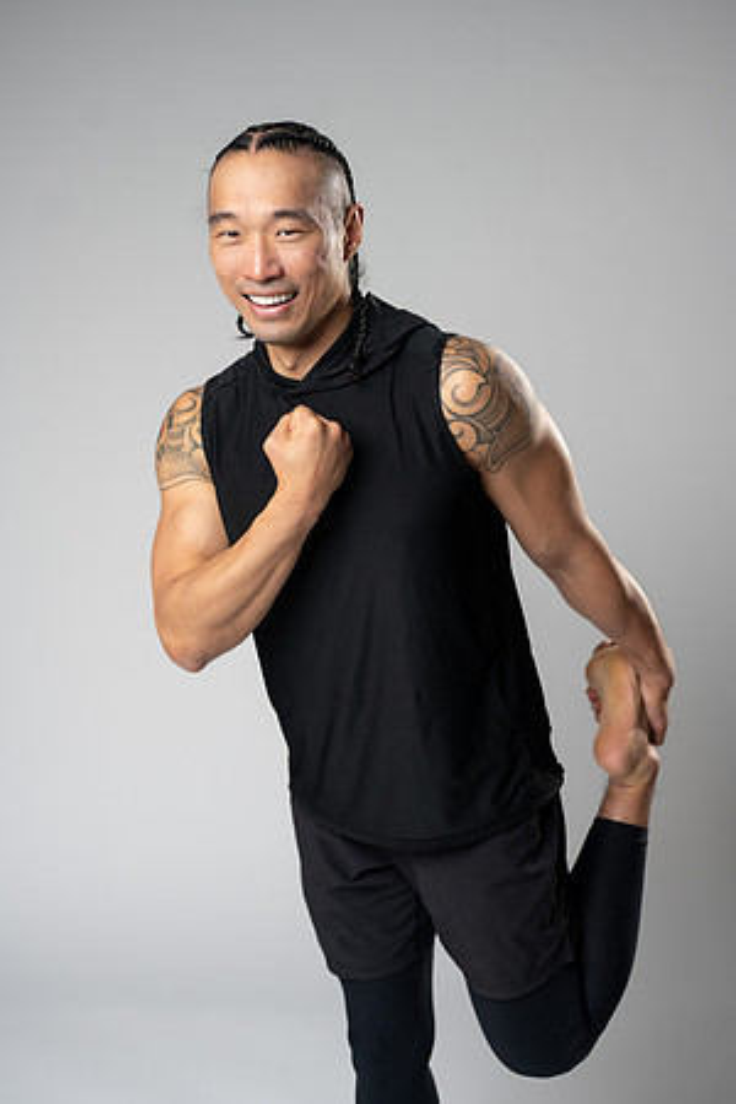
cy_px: 552
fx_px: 1533
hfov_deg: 27.0
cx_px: 368
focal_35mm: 50
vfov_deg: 39.6
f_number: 3.2
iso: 200
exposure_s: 1/160
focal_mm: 50
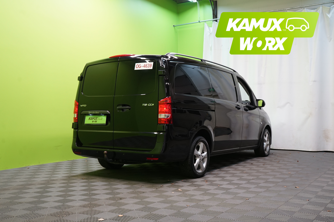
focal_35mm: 38
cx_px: 167
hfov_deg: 50.7
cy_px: 111
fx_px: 353
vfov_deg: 35.1
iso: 800
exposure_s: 1/50
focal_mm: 38
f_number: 5.6
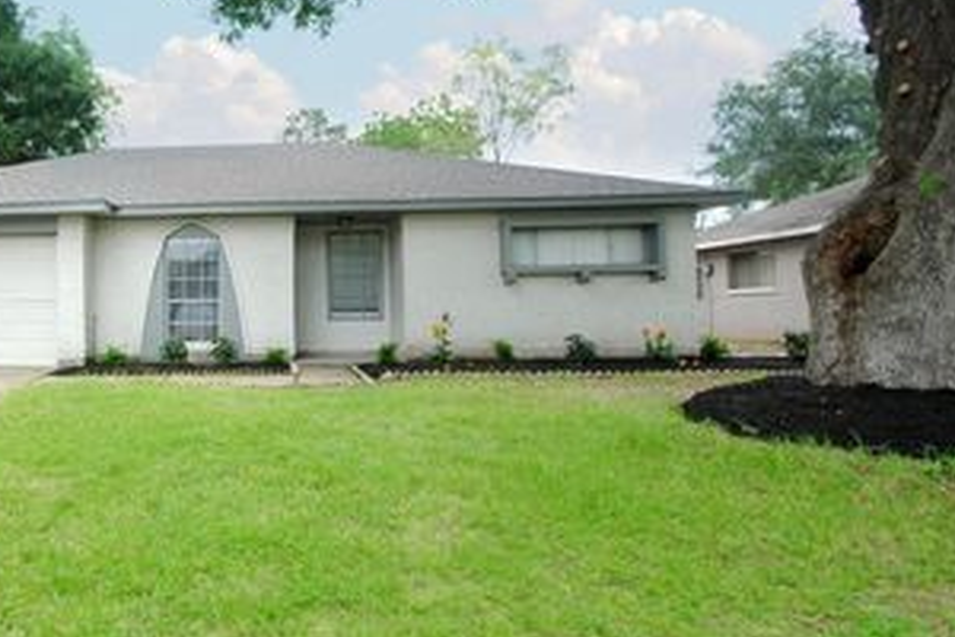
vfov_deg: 51.2
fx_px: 663
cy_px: 283
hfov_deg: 65.0
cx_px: 188
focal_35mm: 25
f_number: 4
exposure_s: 1/250
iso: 100
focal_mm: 10
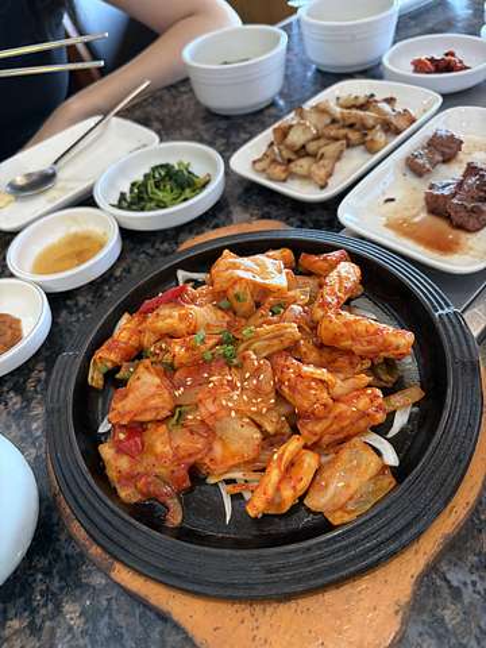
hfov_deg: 53.1
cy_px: 324
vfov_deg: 67.3
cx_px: 243
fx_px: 487
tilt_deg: -47.2
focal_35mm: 26
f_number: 1.6
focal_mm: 5.96
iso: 160
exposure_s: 1/50
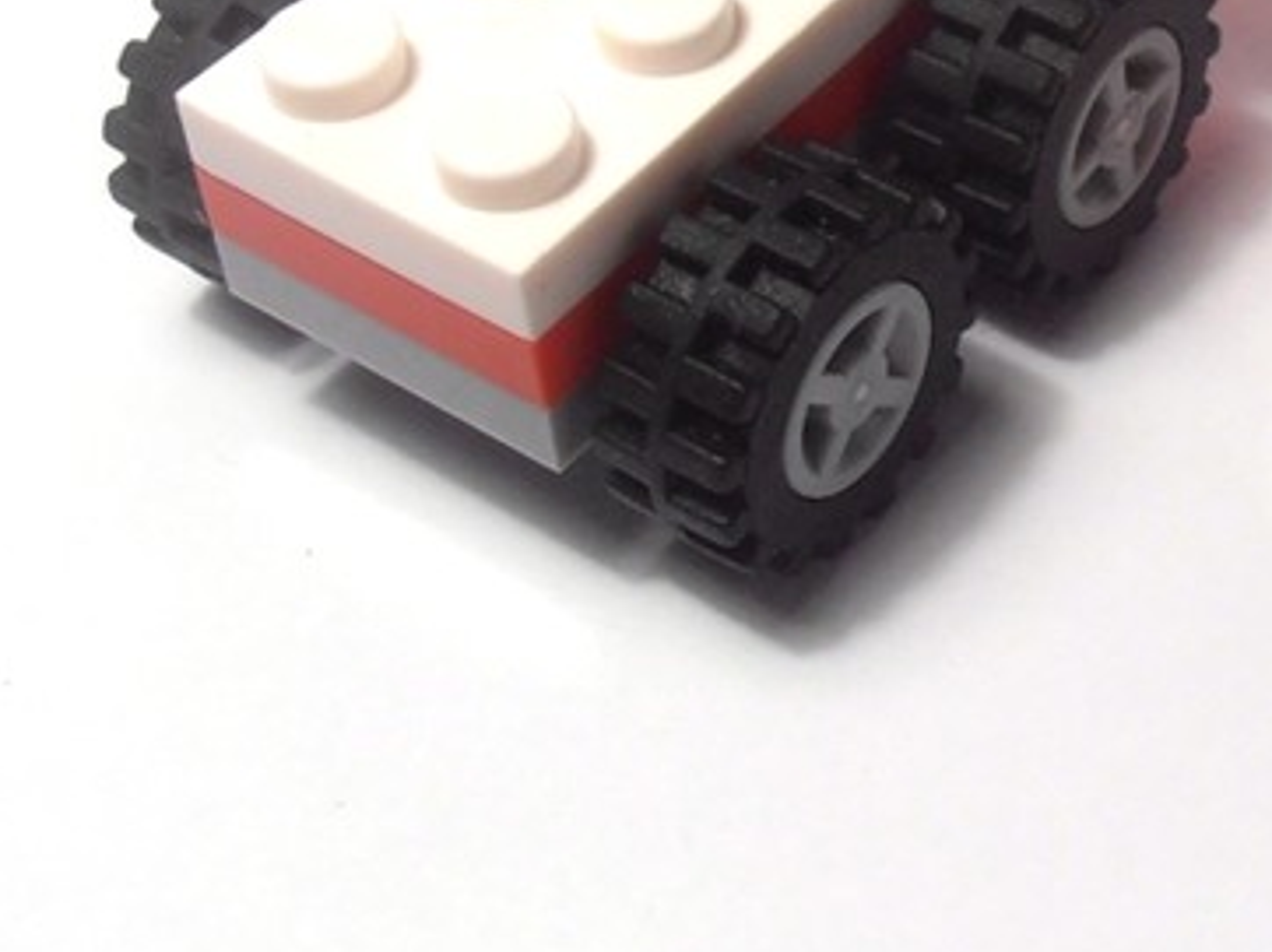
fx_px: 3378
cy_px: 100
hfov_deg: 20.7
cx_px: 1258
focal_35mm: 92
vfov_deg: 15.9
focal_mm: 6.61
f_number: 3.9
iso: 80
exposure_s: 1/100
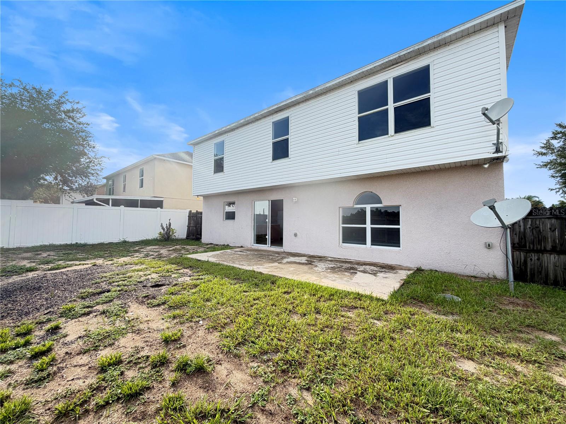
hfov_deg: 102.1
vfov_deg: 85.7
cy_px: 212
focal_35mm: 14
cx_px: 283
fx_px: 229
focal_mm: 2.22
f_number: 2.2
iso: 40
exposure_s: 1/231
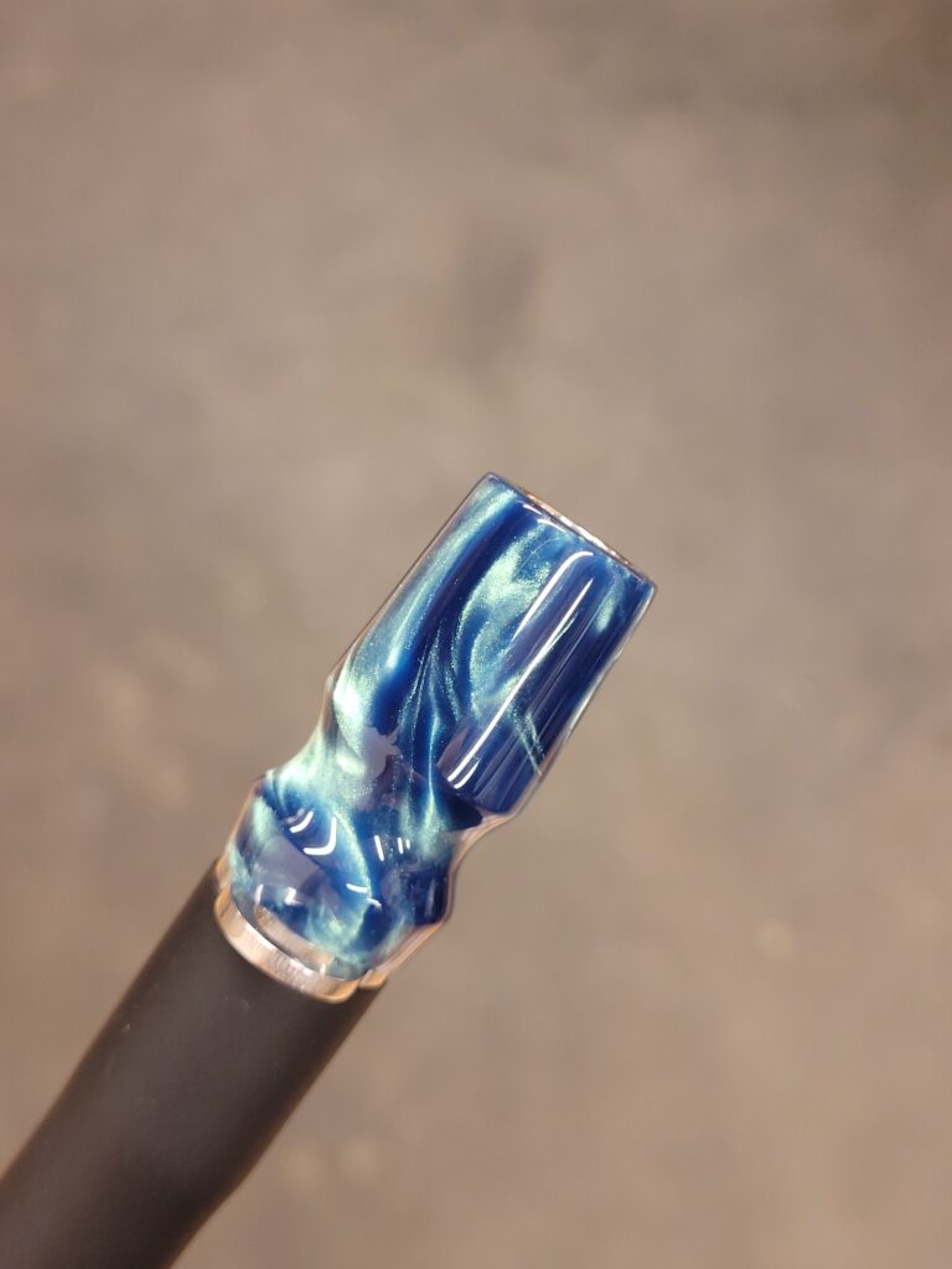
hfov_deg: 53.1
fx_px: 953
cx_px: 476
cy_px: 634
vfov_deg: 67.3
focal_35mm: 26
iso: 640
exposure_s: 1/50
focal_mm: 5.4
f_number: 1.8
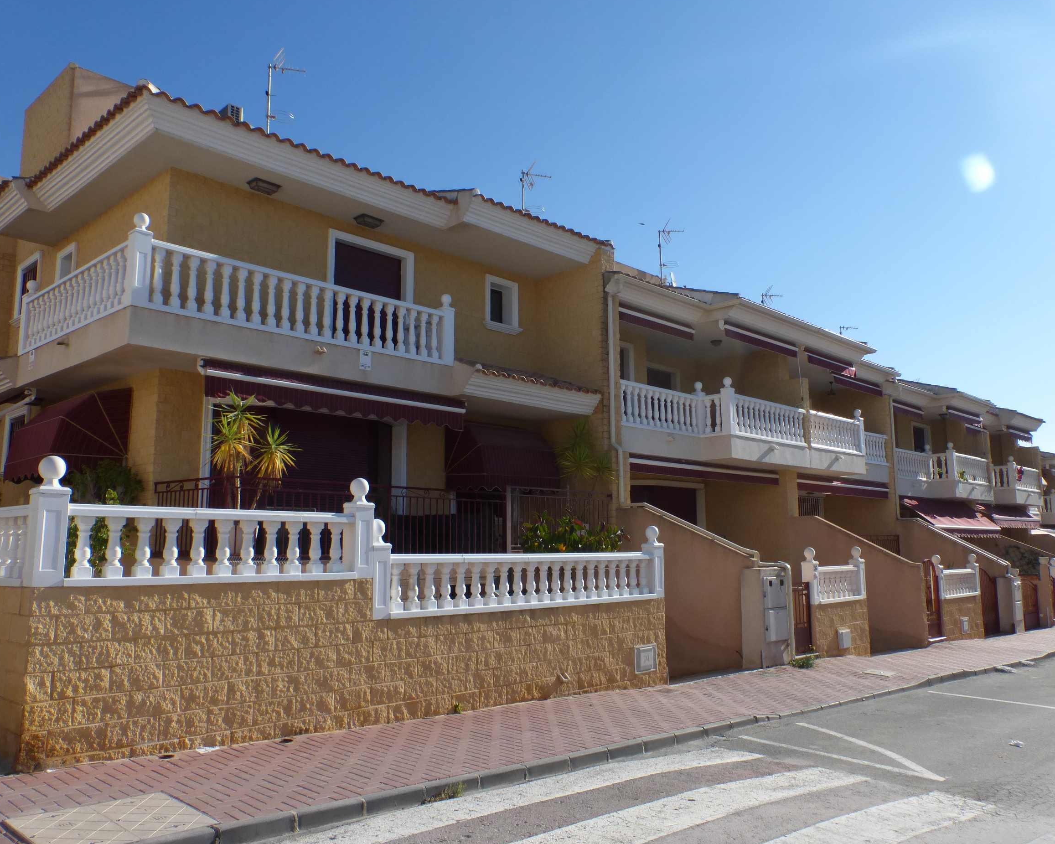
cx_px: 533
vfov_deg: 53.2
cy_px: 417
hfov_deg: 64.1
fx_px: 843
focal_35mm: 27
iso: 100
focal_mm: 4.3
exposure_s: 1/1000
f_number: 4
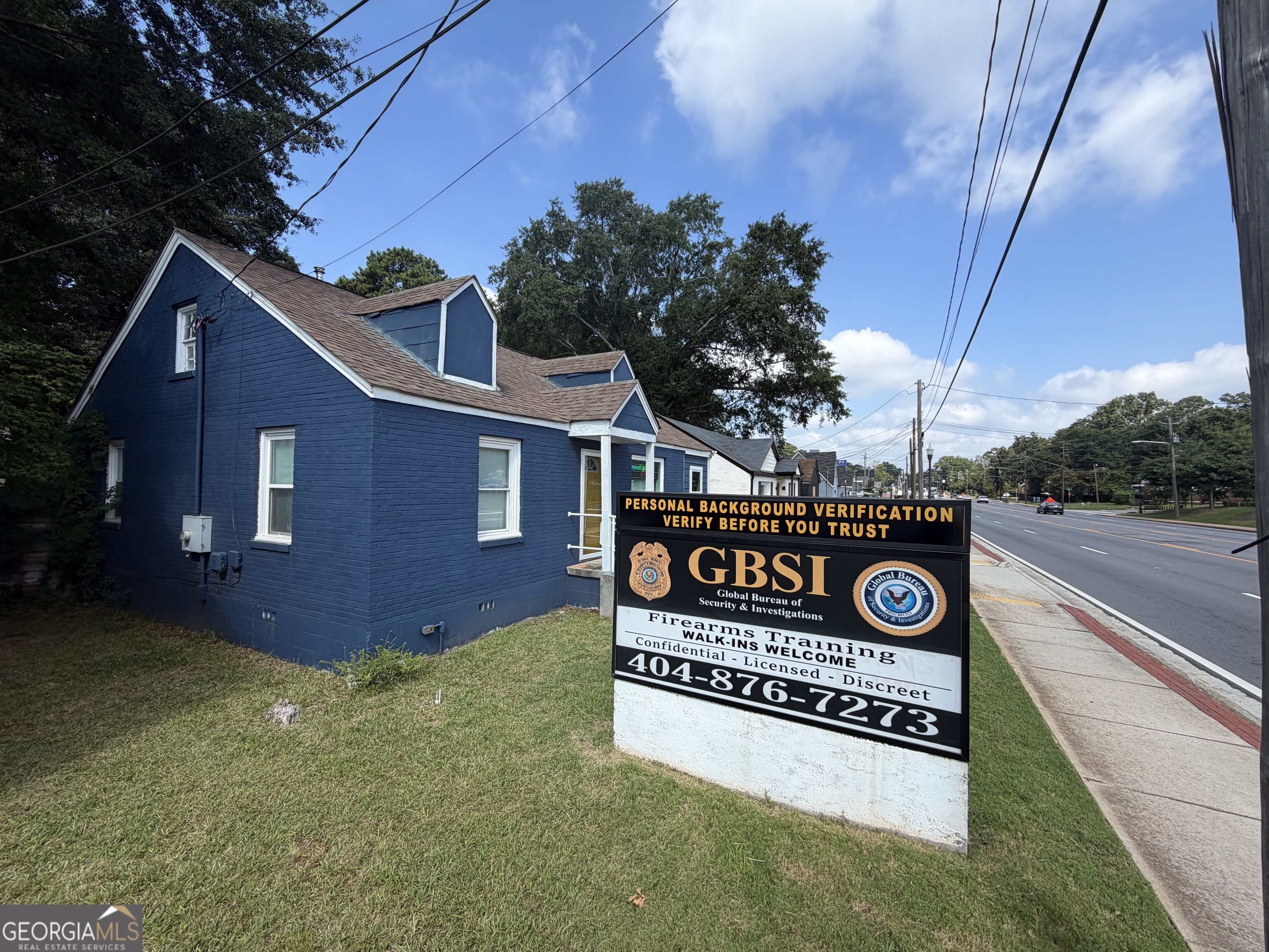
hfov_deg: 102.1
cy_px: 476
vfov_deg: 85.7
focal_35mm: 14
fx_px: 513
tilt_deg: +2.2
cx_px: 634
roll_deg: -0.2
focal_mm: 2.22
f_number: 2.2
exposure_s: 1/770
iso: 32
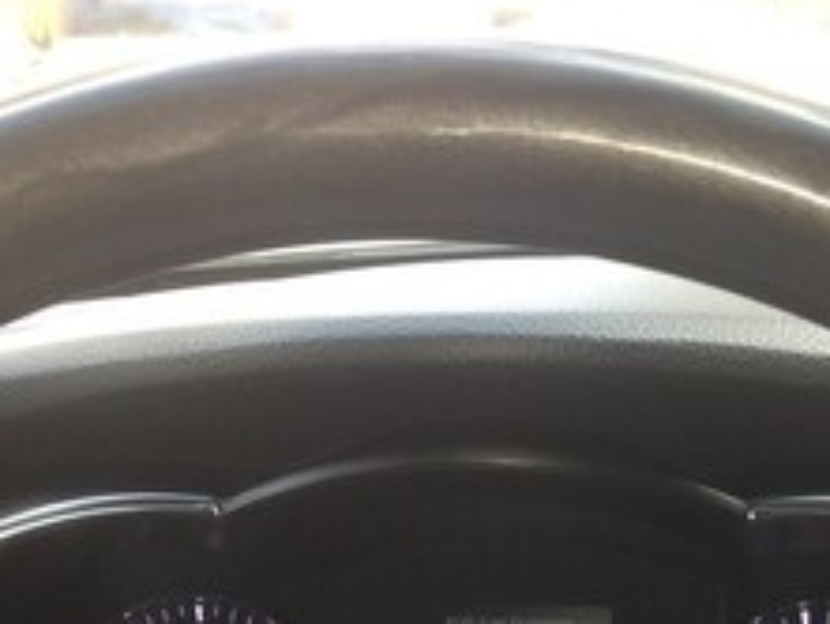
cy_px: 819
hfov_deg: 26.2
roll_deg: +1.2
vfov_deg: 18.5
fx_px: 1775
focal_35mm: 74
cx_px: 511
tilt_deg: -24.9
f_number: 2.4
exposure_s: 1/35
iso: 50
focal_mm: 4.12
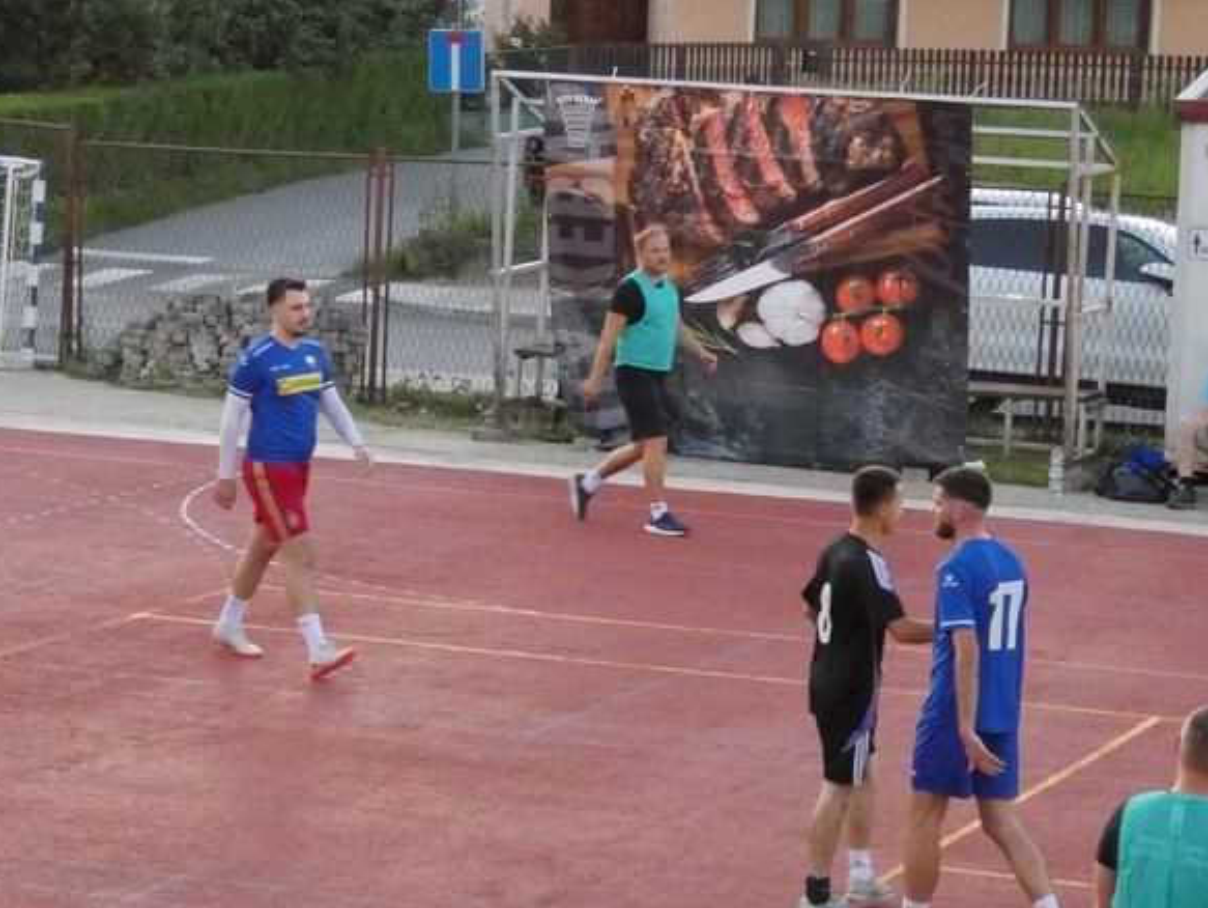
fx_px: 5028
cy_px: 566
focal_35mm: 144
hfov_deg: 13.6
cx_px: 203
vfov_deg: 10.3
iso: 640
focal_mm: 12.5
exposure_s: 1/125
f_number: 4.3
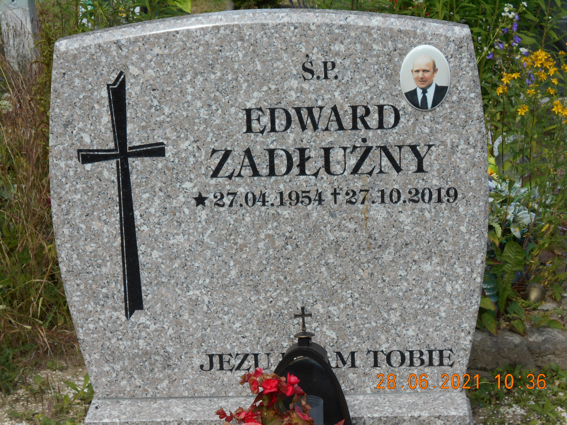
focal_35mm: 86
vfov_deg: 17.2
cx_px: 284
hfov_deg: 22.8
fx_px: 1409
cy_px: 212
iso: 80
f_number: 6.3
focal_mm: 15.4
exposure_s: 1/400
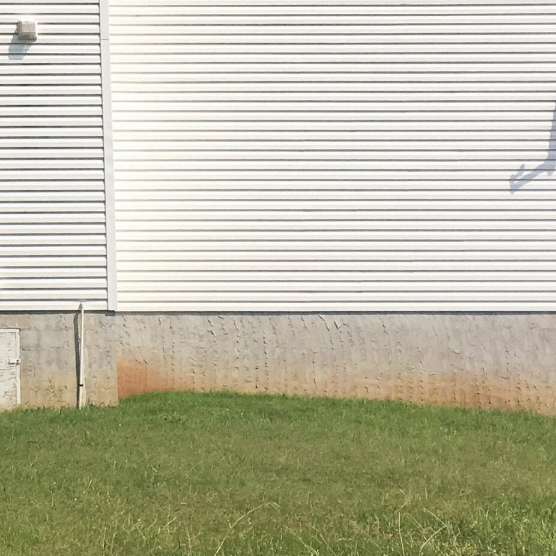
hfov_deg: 19.8
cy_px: -15
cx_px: -79
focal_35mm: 83
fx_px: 1508
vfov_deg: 20.2
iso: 25
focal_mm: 4.15
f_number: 2.2
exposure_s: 1/2262
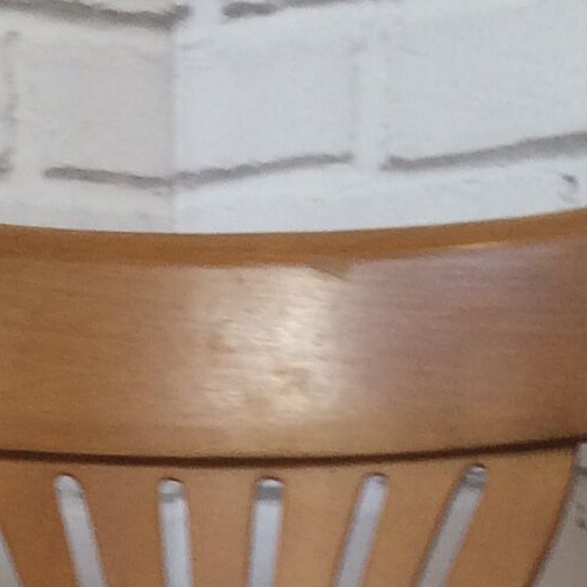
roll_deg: +2.2
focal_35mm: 166
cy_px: 1576
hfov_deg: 10.5
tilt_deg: -21.1
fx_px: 3185
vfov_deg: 9.1
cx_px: 182
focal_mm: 4.15
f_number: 2.2
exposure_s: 1/100
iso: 40
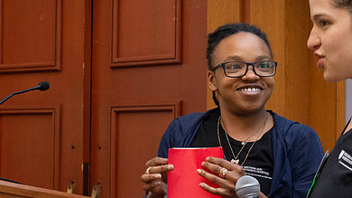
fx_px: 1092
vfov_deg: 10.3
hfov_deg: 18.2
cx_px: 251
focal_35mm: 117
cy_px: 99
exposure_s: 1/250
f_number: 5
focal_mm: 50
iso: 2000
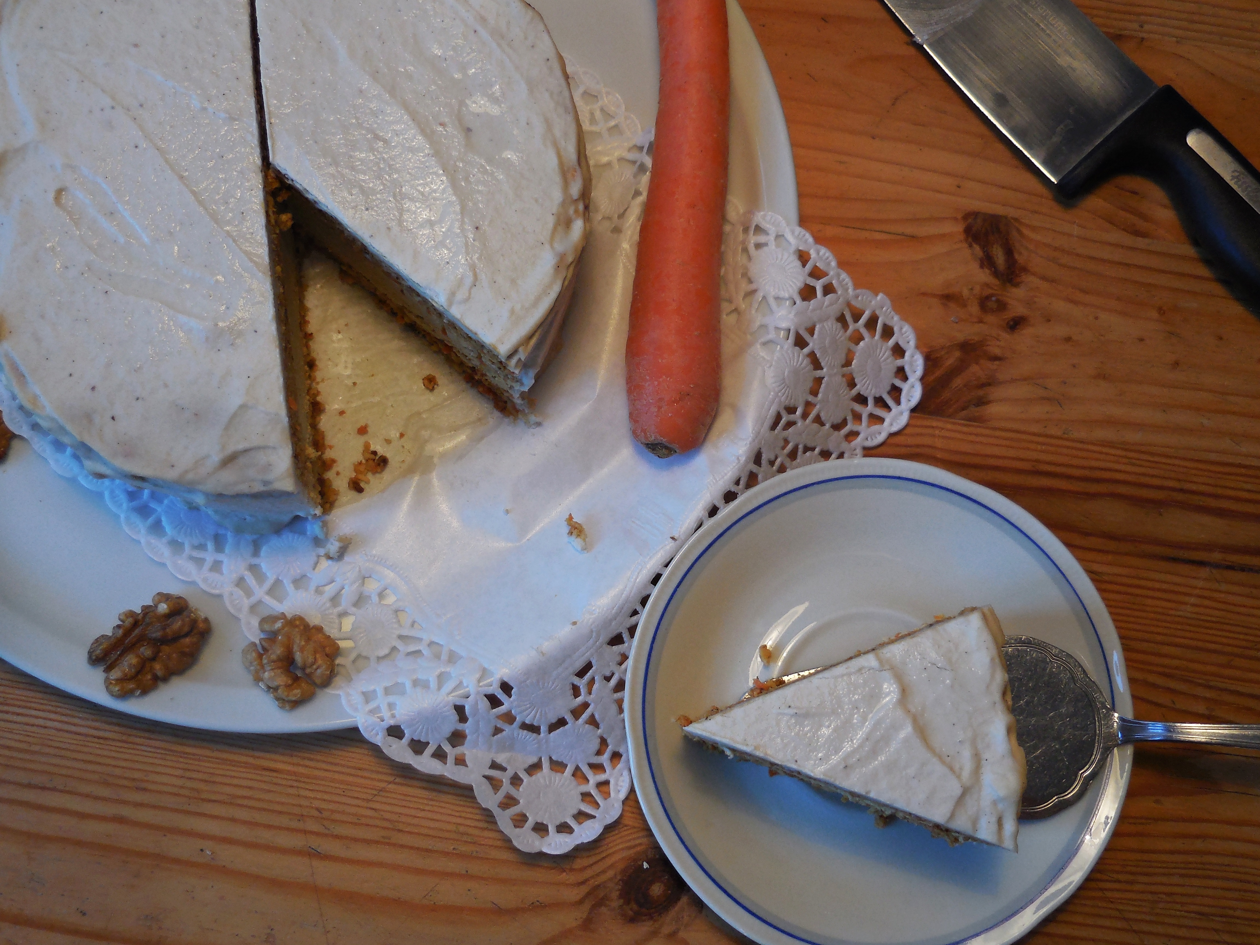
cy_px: 472
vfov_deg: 36.8
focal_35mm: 39
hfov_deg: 47.9
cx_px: 630
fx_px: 1420
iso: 180
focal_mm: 7
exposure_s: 1/30
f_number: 3.9
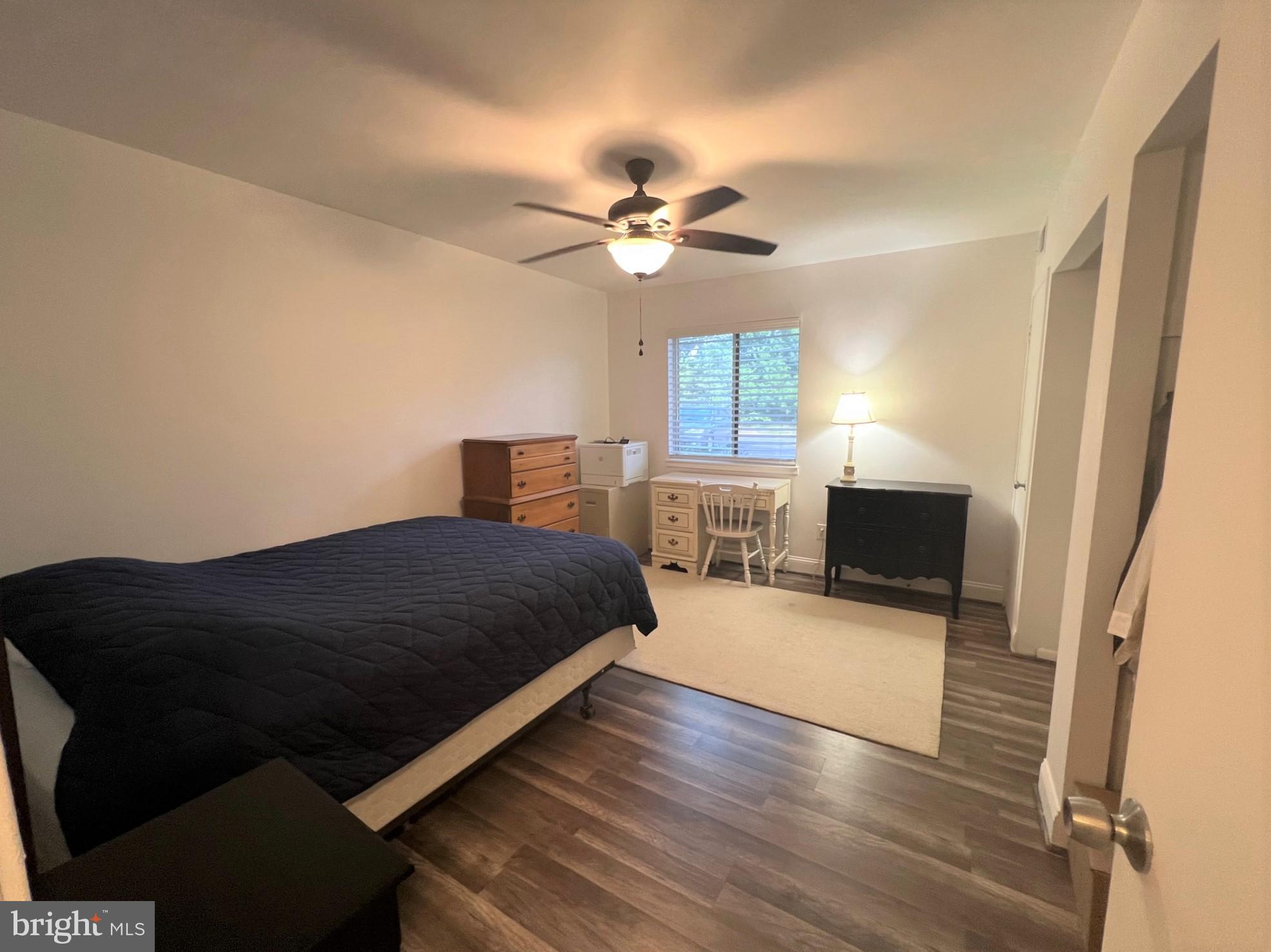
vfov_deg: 89.9
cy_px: 476
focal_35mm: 13
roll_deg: -0.1
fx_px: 477
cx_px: 636
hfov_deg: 106.2
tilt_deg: -7.8
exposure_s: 1/60
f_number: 1.8
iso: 200
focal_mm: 1.57
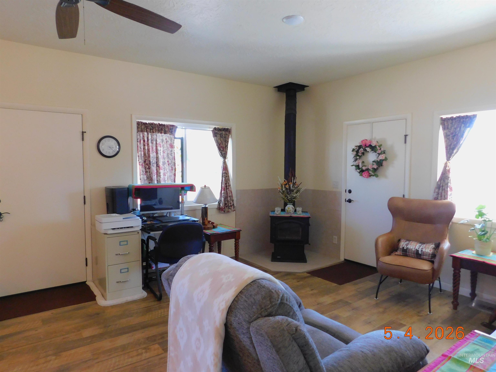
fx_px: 330
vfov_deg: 58.9
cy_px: 186
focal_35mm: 23
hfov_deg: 73.9
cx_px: 248
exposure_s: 1/30
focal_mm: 4
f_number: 3
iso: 250
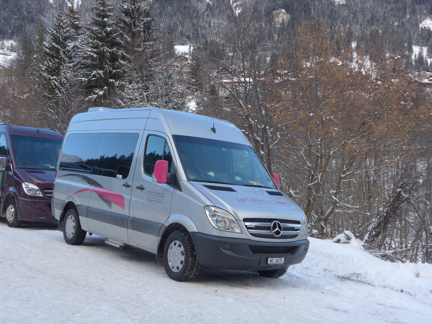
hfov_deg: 41.2
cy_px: 162
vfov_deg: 31.5
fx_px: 574
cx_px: 216
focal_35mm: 46
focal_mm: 9.5
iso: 80
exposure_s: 1/250
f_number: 3
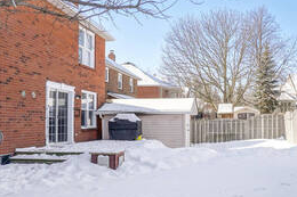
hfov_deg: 50.6
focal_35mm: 37
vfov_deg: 35.6
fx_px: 305
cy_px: 127
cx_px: 208
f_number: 7.1
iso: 200
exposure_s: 1/640
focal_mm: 10
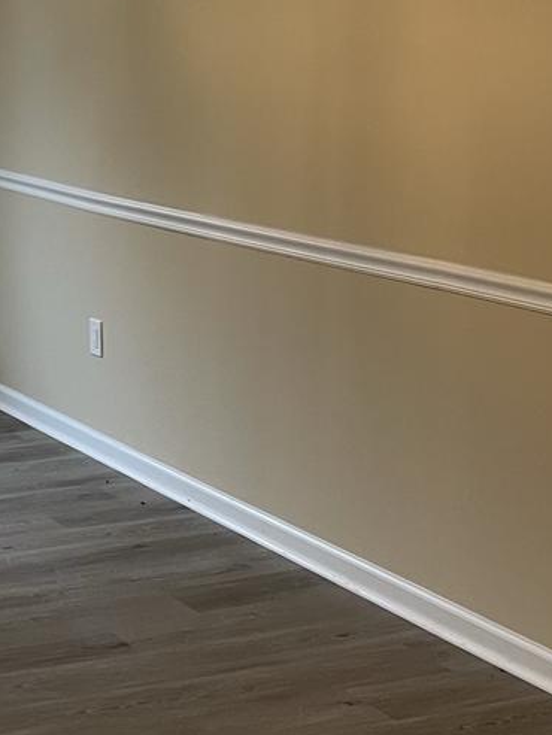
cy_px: 143
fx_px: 1721
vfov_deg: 23.7
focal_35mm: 81
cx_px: -194
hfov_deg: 17.0
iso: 80
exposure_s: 1/60
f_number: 1.6
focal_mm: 4.2
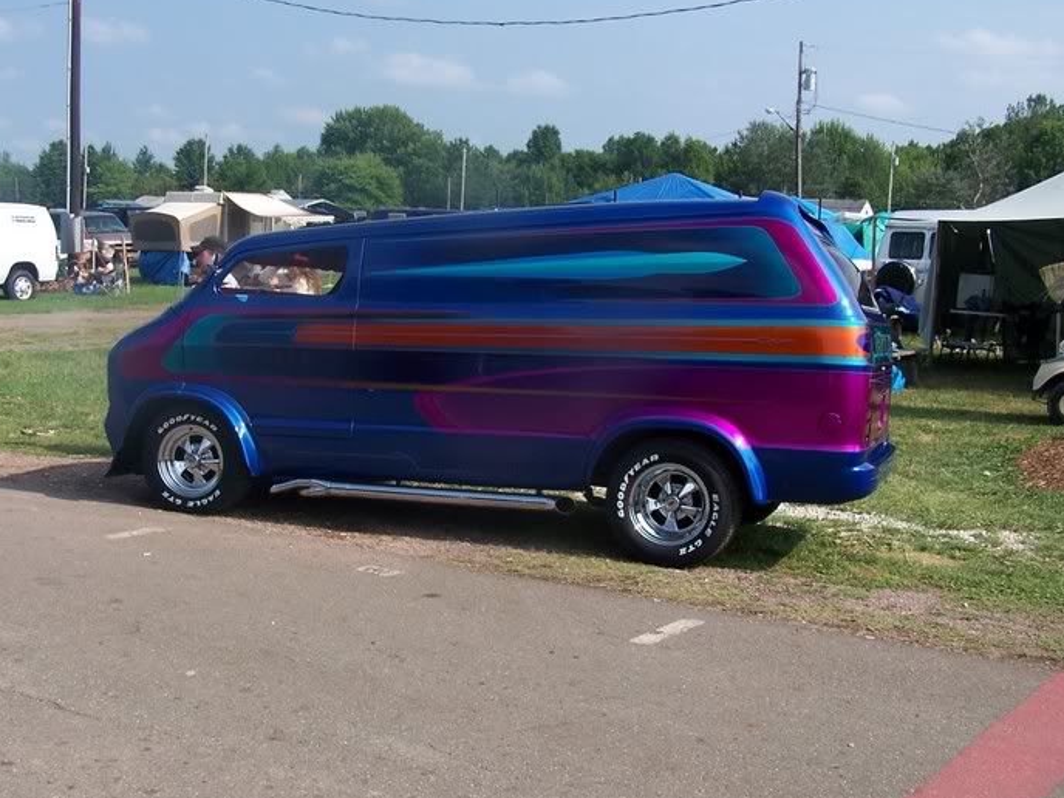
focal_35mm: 50
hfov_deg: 38.1
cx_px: 470
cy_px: 394
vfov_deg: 29.1
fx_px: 1537
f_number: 4
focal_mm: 7.1
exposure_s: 1/750
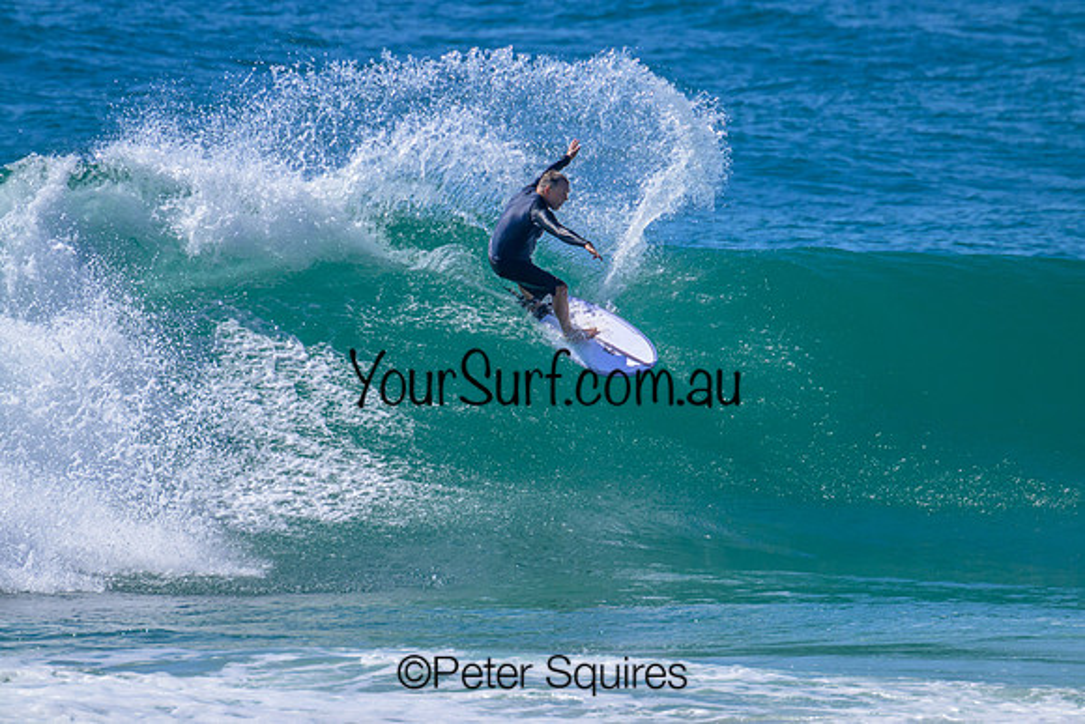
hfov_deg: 2.6
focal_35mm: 800
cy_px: 362
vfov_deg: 1.7
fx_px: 24116
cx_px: 542
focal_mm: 800
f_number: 11
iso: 1000
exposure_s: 1/2000
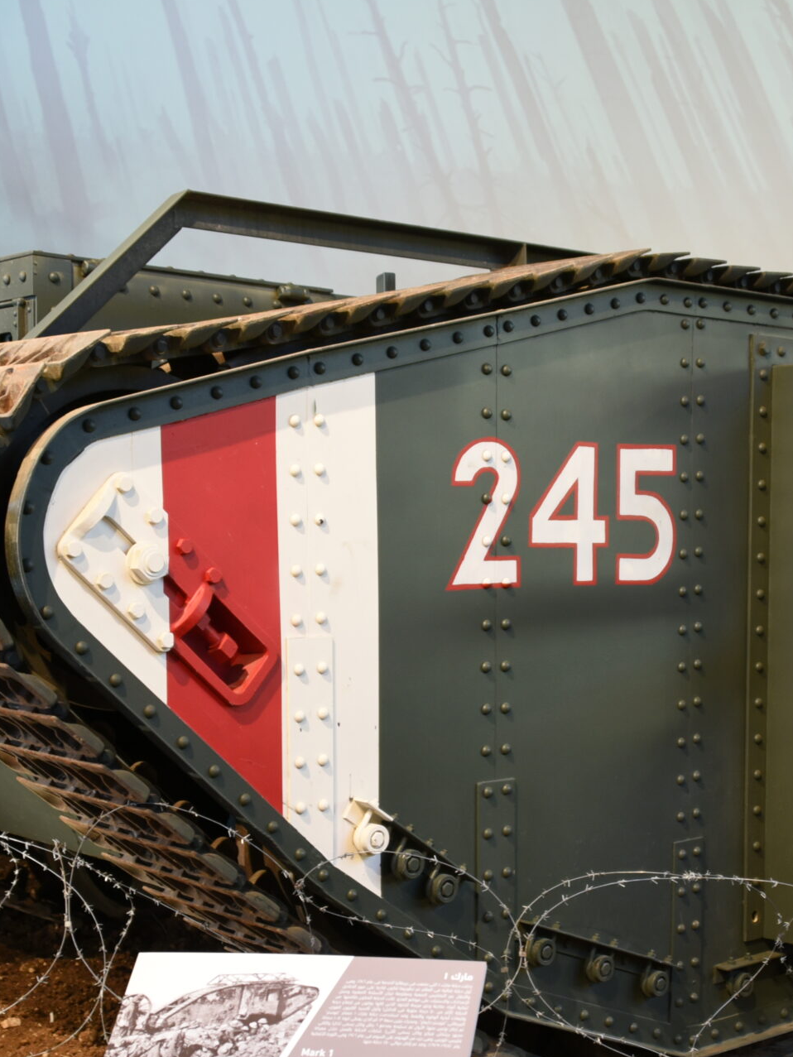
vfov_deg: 35.4
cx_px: 527
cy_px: 642
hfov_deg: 26.9
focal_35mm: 54
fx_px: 1649
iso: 720
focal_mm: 28
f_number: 3.5
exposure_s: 1/30
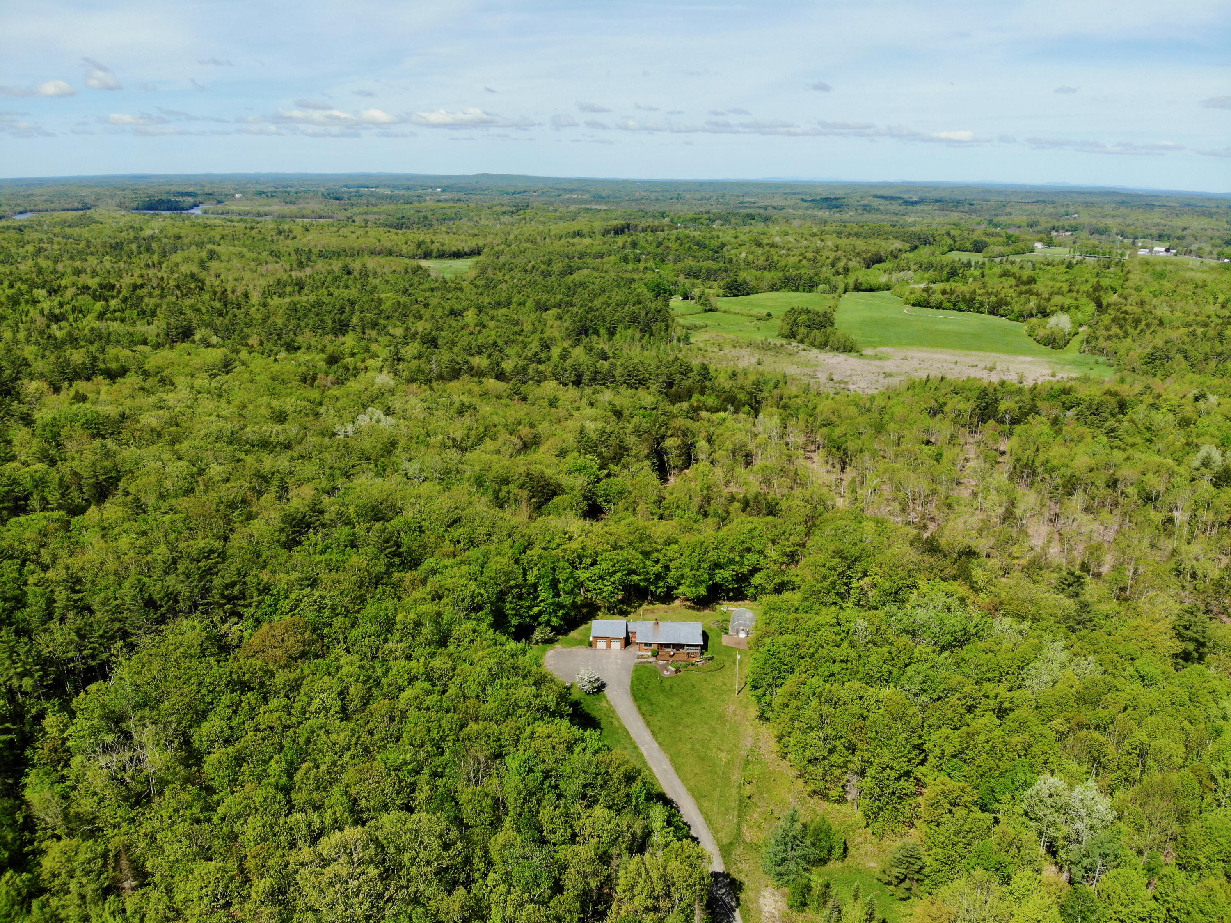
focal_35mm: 24
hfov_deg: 71.6
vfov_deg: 56.8
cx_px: 616
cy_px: 462
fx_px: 853
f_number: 2.8
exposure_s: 1/1013
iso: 100
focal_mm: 4.5
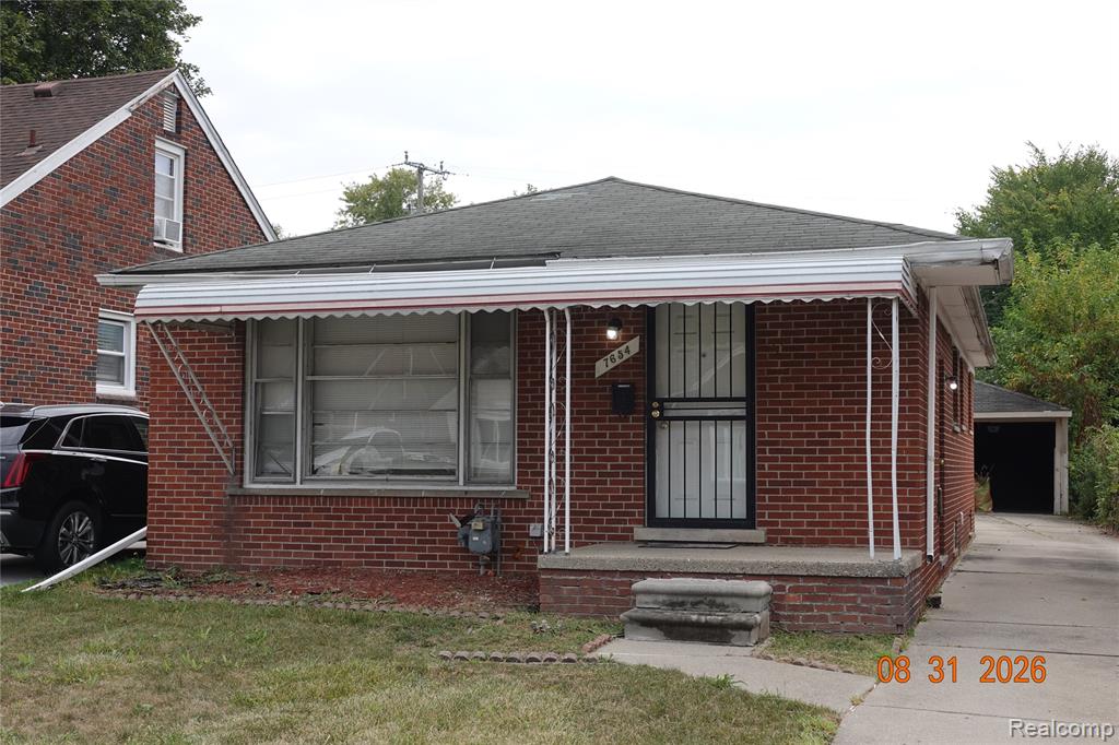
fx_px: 1367
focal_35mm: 44
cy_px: 372
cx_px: 560
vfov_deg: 30.5
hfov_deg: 44.5
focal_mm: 16.31
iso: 100
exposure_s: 1/320
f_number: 4
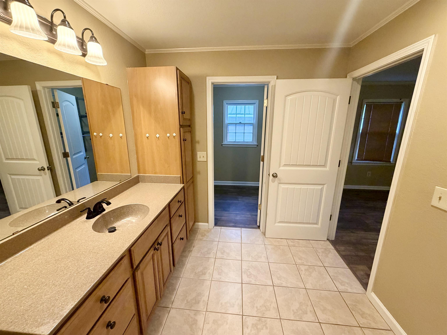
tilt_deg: -13.9
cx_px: 224
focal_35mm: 14
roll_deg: +0.0
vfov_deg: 85.7
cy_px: 168
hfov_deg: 102.1
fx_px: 181
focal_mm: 2.22
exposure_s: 1/60
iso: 320
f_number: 2.2
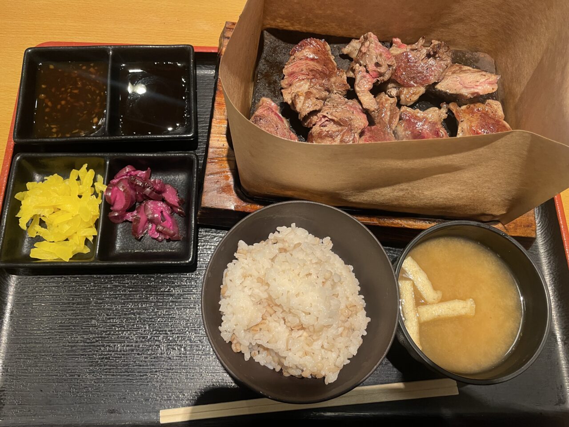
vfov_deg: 53.1
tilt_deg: -72.3
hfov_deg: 67.3
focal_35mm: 26
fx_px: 427
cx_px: 284
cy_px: 214
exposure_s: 1/50
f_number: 1.6
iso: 125
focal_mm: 4.2
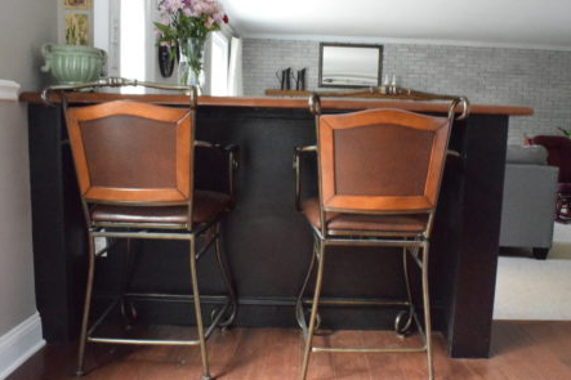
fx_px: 564
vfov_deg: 37.3
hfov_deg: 53.6
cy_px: 199
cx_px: 316
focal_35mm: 36
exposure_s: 1/13
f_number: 22
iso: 12800
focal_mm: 21
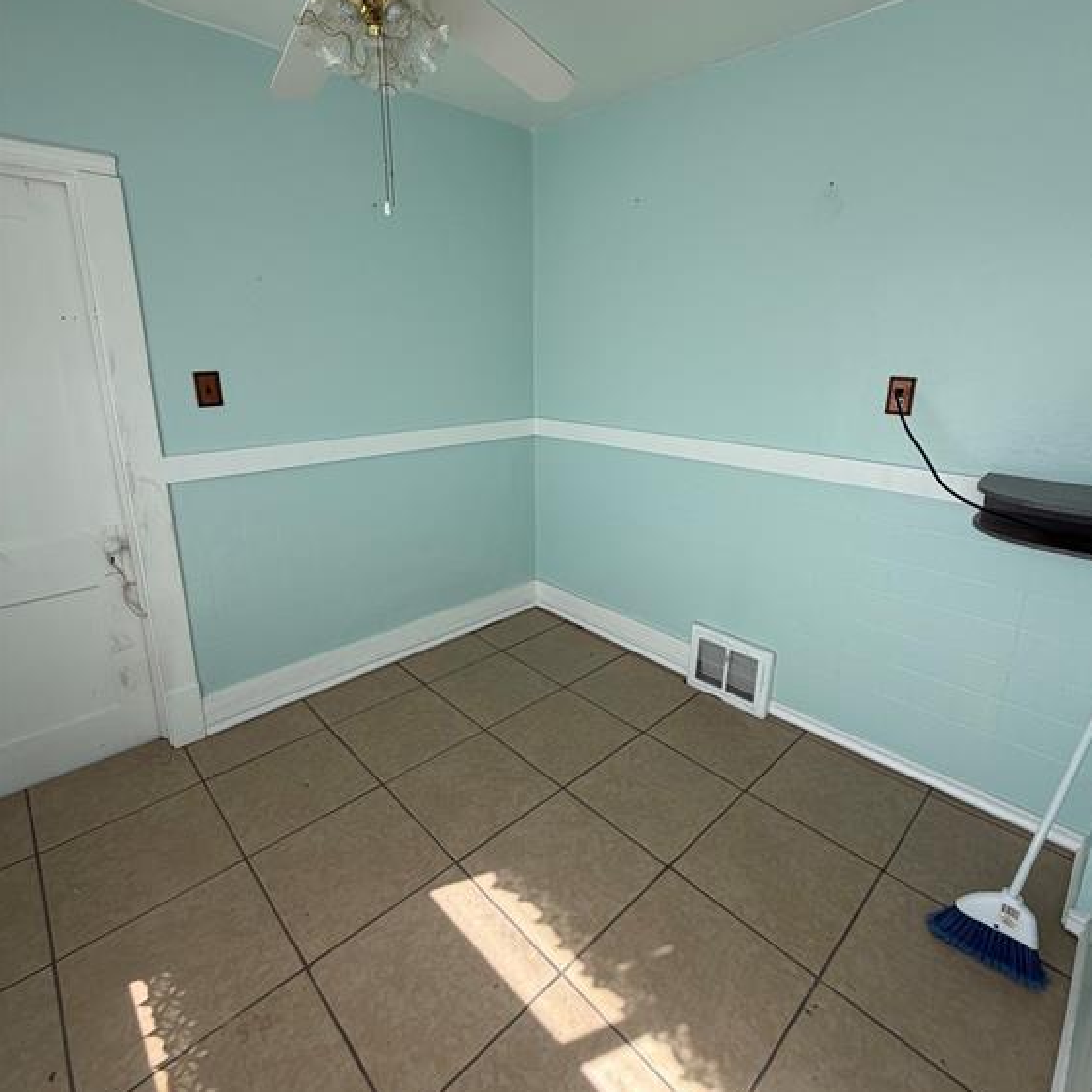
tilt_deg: -13.8
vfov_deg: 83.7
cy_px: 494
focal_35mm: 17
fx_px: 607
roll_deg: +0.3
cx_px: 558
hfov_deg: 84.0
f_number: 2.2
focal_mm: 2.22
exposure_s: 1/502
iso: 64
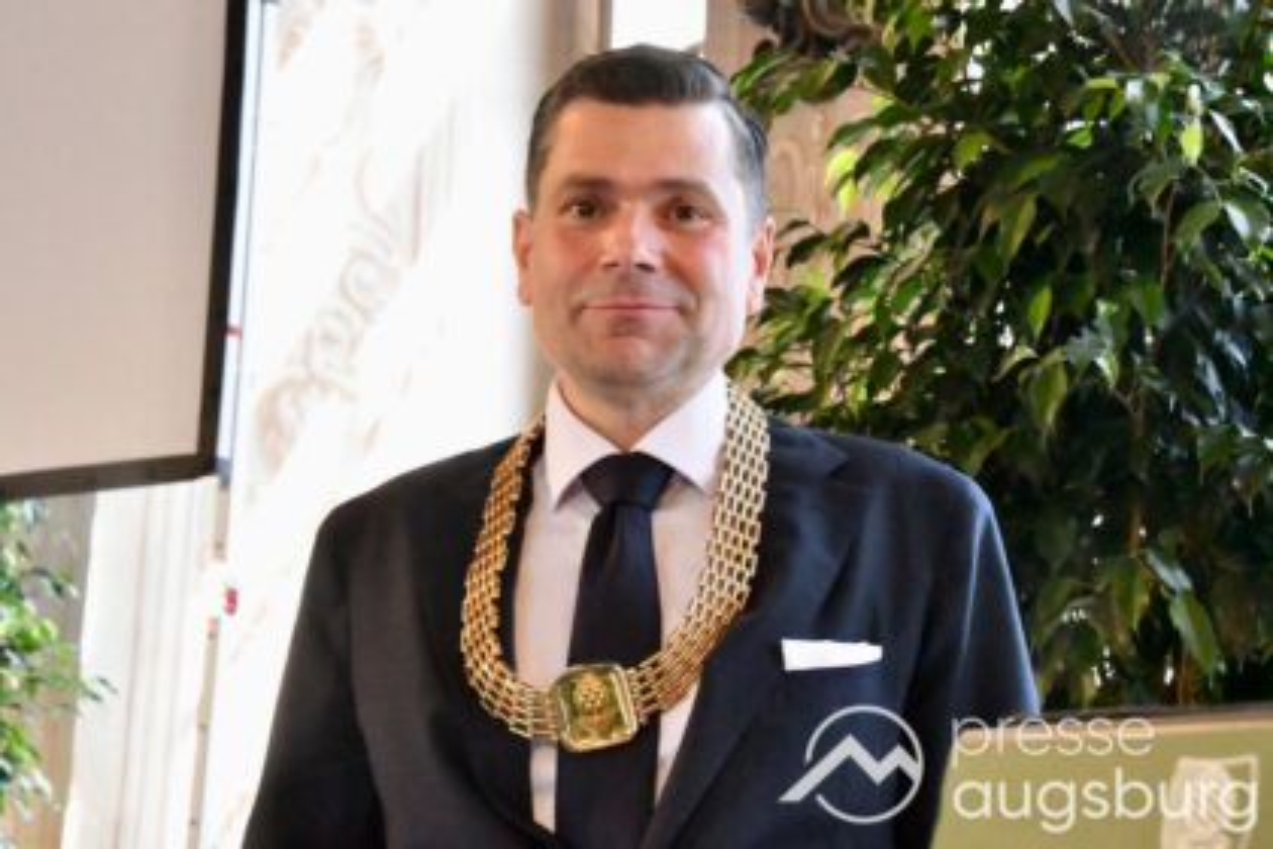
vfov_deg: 18.2
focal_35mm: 75
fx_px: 2652
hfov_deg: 27.0
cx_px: 636
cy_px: 424
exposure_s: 1/500
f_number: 16
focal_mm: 50
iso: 18000
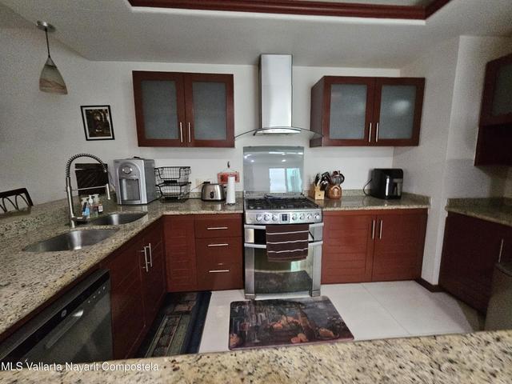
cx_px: 256
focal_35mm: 13
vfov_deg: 89.9
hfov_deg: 106.2
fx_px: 192
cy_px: 192
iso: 800
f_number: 2.2
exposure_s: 1/24
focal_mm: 2.2
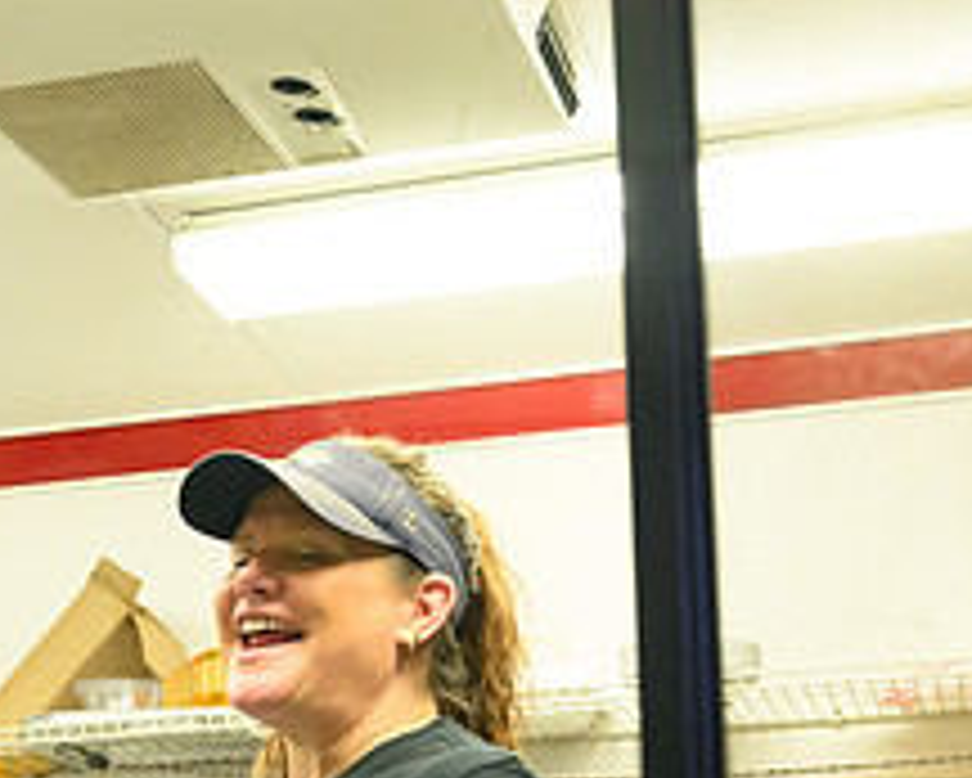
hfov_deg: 24.2
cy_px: 722
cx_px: 274
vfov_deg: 19.3
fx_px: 2245
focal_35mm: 78
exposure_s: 1/200
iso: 7200
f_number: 5.6
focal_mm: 31
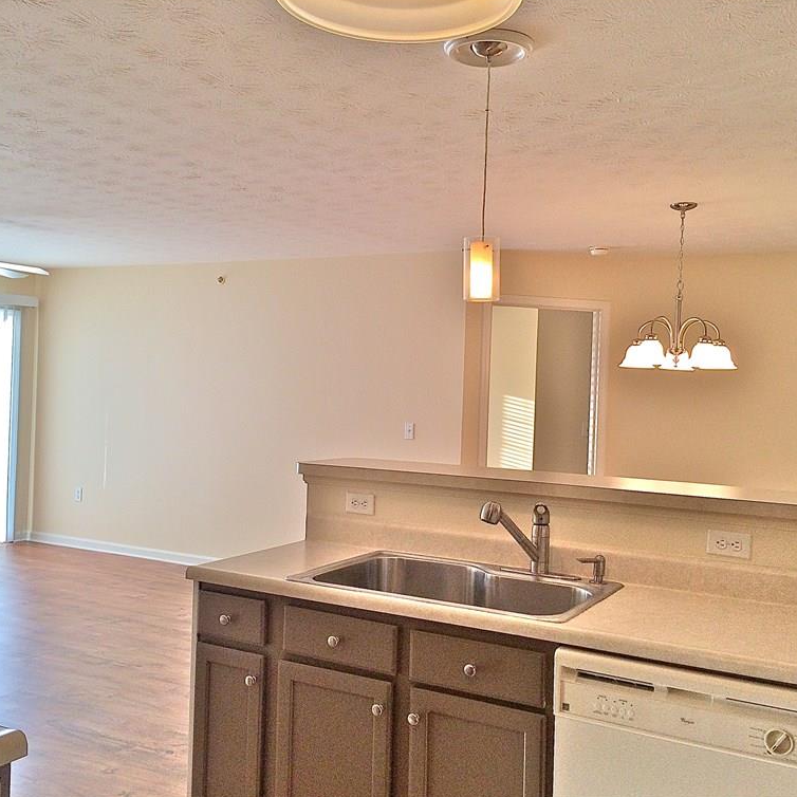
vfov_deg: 46.0
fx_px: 938
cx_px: 401
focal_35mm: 36
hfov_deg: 46.0
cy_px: 396
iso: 50
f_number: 2.2
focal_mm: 4.12
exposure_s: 1/120
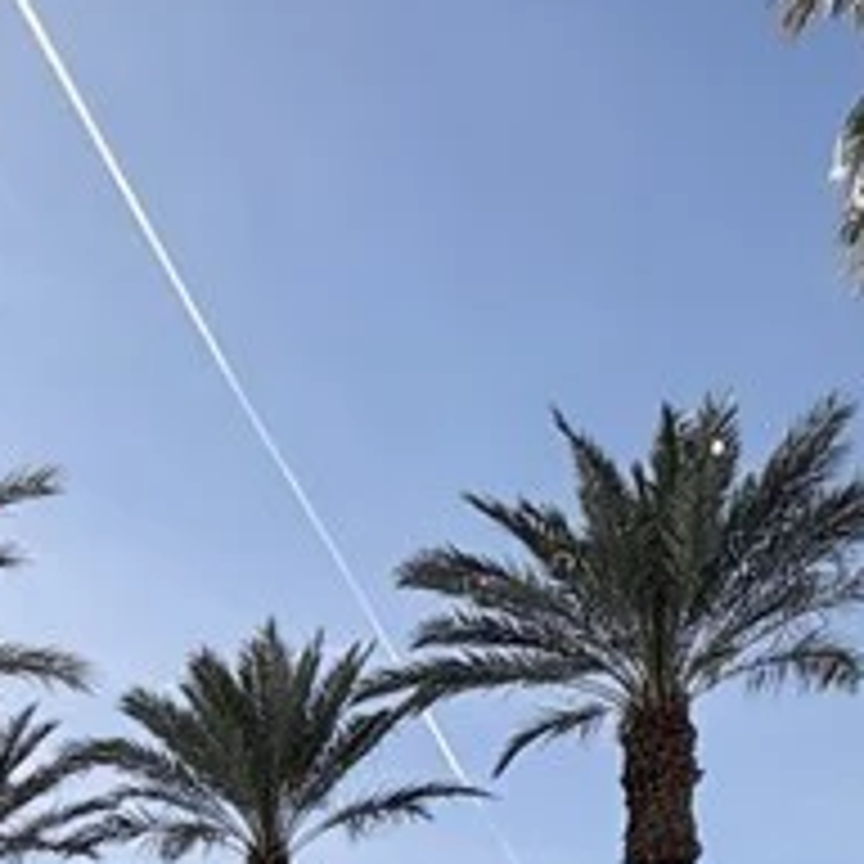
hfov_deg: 21.2
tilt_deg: +3.3
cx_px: -500
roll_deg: -1.3
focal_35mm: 66
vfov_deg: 22.0
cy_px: 1274
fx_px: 1864
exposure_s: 1/3717
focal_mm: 2.22
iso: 50
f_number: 2.2
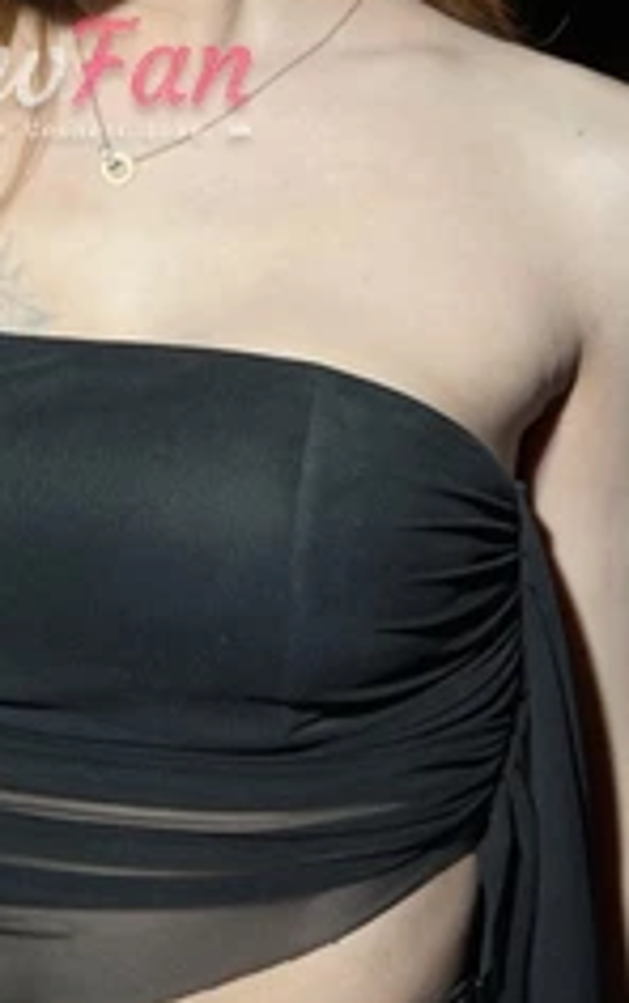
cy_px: 74
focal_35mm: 114
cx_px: 11
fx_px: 3119
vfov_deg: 17.9
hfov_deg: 11.4
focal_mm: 6.76
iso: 800
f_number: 1.78
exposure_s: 1/30
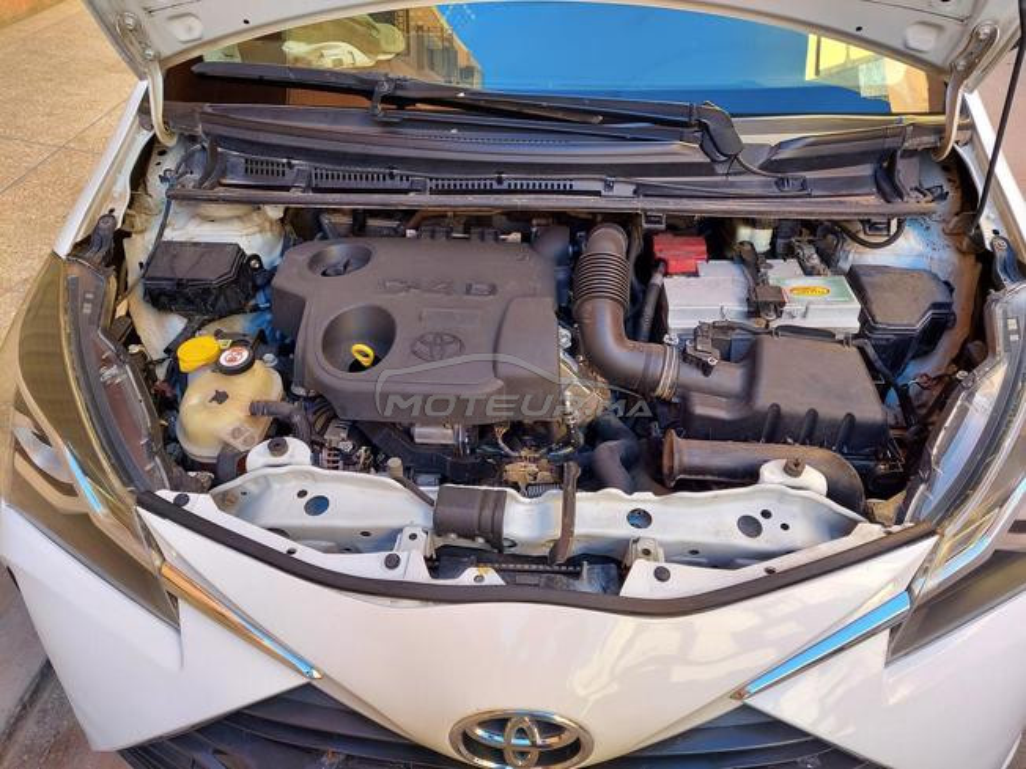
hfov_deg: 71.6
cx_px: 513
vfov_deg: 56.8
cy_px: 384
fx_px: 711
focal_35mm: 24
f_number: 1.8
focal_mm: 5.23
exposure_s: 1/100
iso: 40
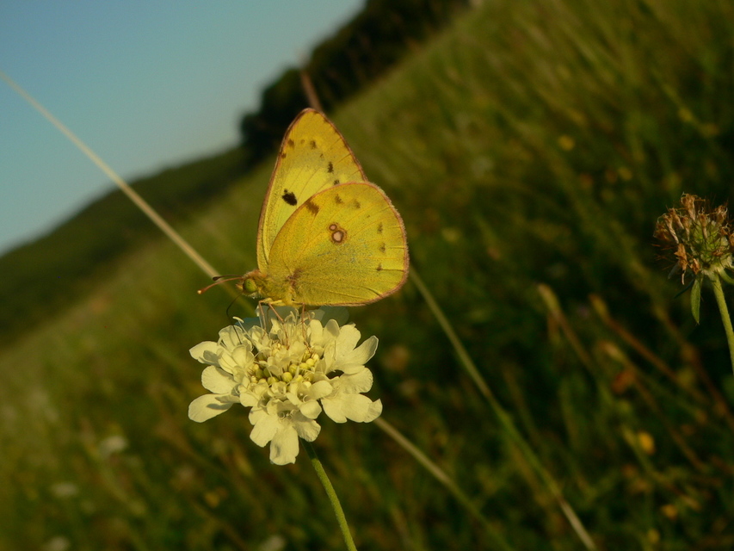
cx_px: 367
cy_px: 276
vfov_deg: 24.4
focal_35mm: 60
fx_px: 1272
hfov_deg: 32.2
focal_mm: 9.9
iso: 80
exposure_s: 1/800
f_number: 4
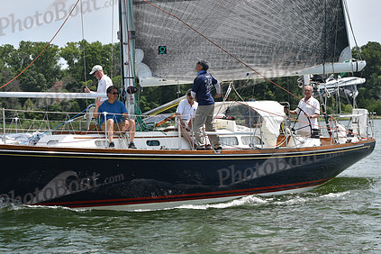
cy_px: 130
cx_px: 171
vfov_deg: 14.3
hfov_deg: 21.2
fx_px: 1016
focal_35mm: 96
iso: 320
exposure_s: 1/3200
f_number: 5
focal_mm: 70
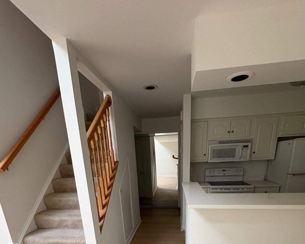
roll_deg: +3.2
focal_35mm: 19
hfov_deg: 83.3
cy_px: 203
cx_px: 151
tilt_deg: -13.8
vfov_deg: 63.2
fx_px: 172
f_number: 2.2
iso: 320
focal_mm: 2.22
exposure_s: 1/60
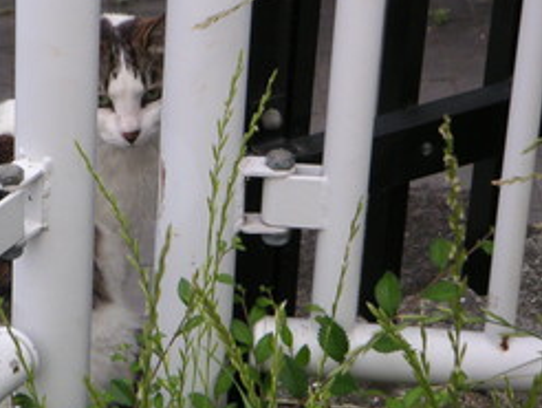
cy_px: 110
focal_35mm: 177
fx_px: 2774
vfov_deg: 8.4
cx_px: 104
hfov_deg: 11.1
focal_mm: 16.8
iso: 80
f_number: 3.6
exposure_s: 1/90
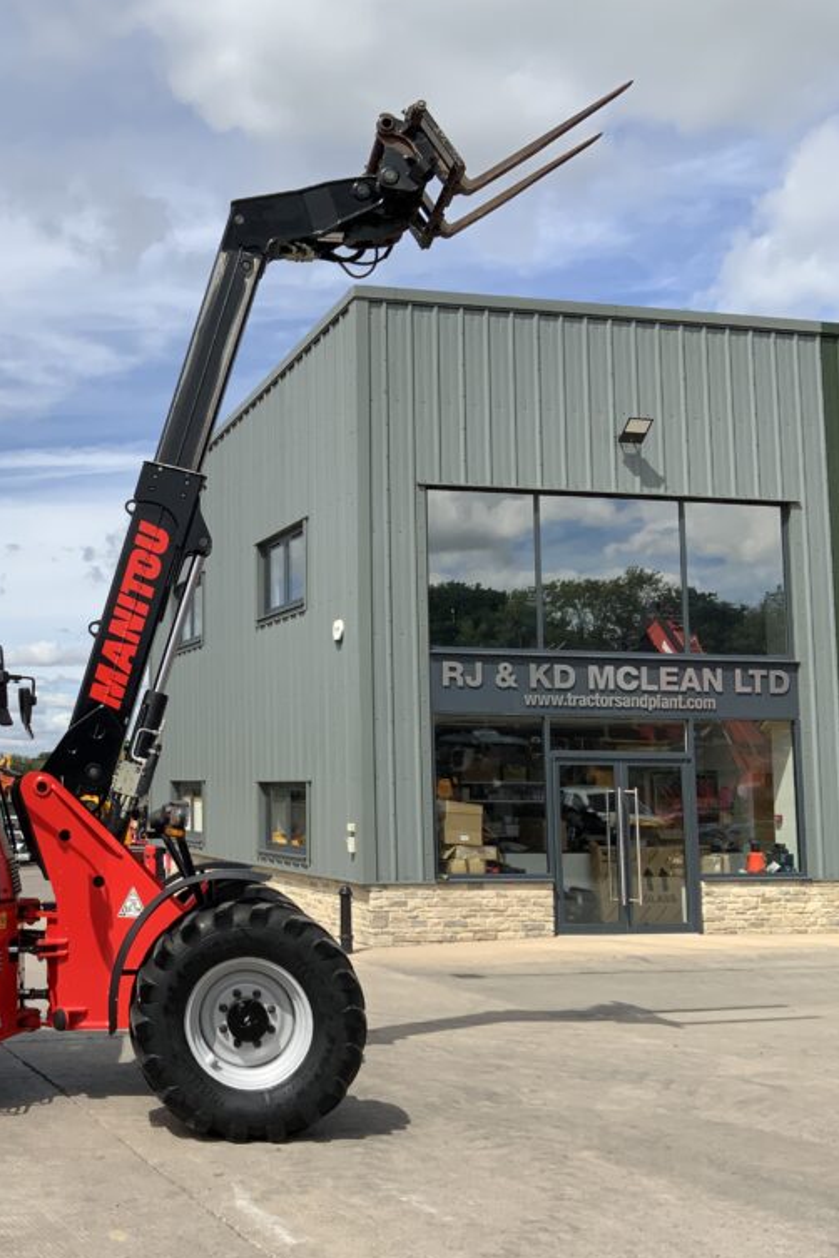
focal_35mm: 41
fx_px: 1433
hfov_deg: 31.4
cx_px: 119
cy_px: 626
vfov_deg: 47.4
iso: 16
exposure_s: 1/2801
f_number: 1.8
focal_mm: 3
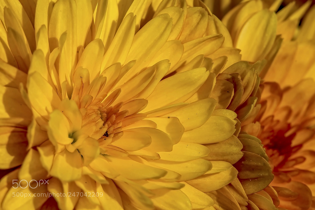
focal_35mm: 270
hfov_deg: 7.6
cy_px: 105
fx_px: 2362
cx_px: 158
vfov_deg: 5.1
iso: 640
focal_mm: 180
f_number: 16
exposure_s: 1/400
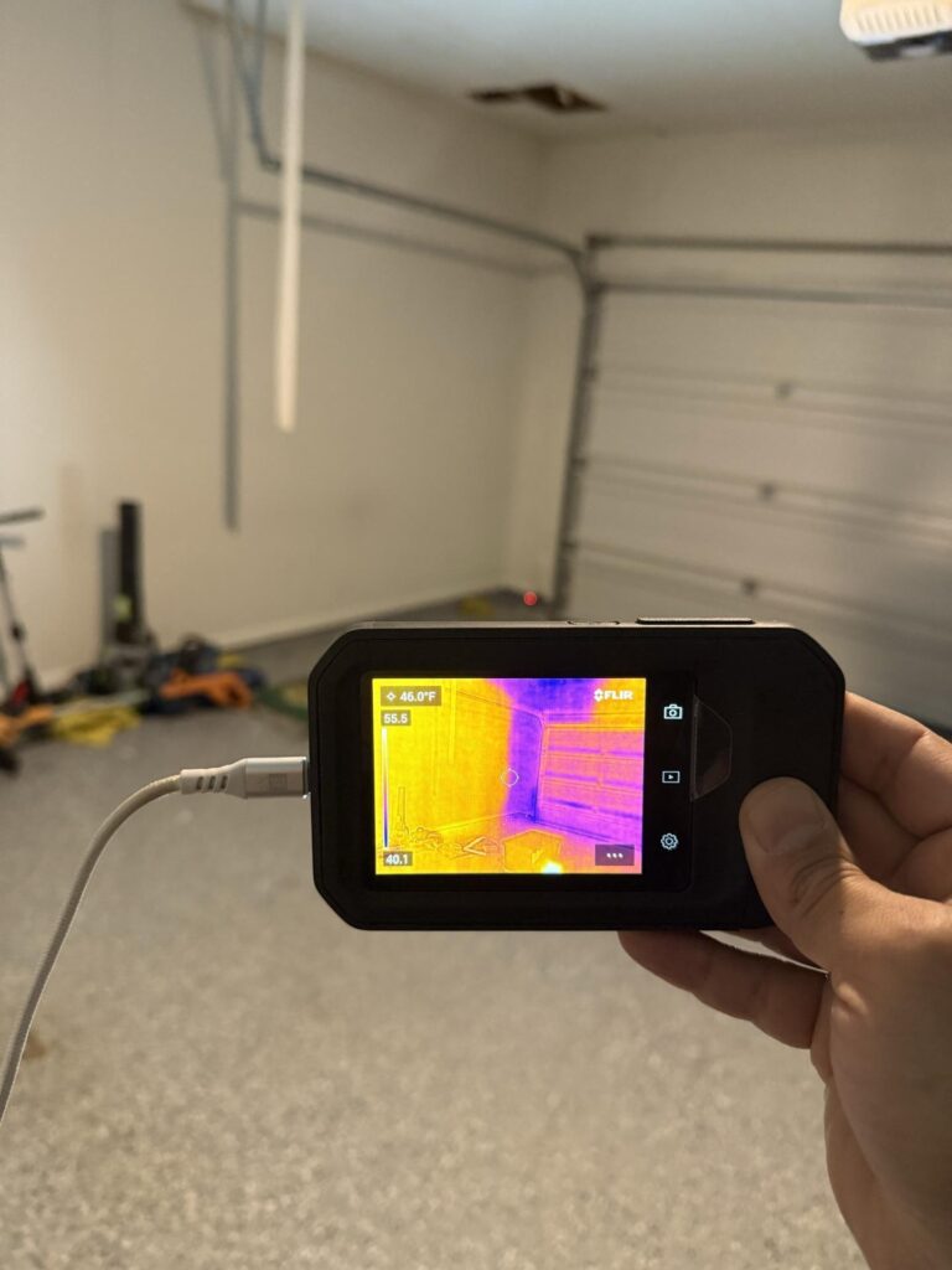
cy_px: 635
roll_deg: -4.7
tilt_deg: -16.5
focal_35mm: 24
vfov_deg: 71.6
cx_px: 476
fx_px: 880
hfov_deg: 56.8
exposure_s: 1/60
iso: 800
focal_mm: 6.76
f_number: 1.78
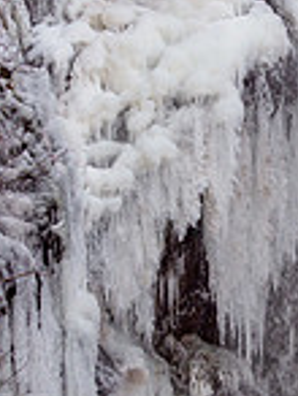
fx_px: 3239
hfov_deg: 5.2
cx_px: 394
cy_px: 374
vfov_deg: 7.0
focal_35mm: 283
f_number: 4
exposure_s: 1/100
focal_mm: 46
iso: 200
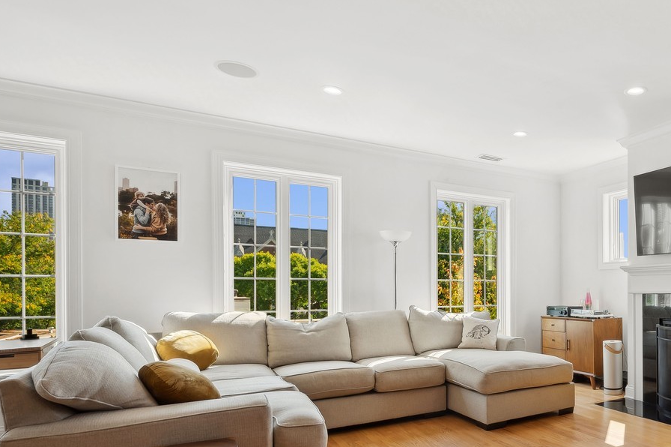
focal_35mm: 25
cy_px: 290
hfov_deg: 64.9
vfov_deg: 50.5
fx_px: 466
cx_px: 540
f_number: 10
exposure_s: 1/15
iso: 100
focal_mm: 14
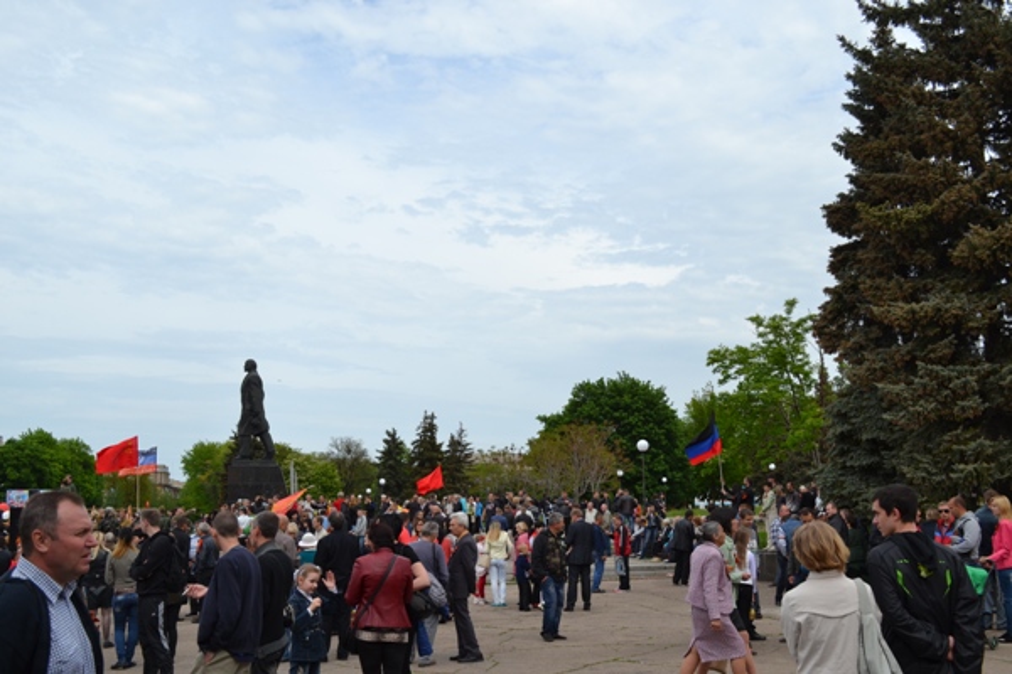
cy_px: 337
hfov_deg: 53.1
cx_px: 506
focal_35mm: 36
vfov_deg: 36.9
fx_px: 1012
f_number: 8
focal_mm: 24
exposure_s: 1/250
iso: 100
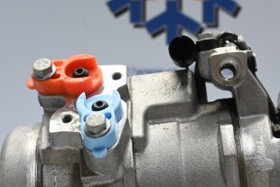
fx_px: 688
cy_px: 169
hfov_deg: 22.9
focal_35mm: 88
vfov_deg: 15.3
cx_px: 176
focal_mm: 30.5
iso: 800
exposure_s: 1/50
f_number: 4.8
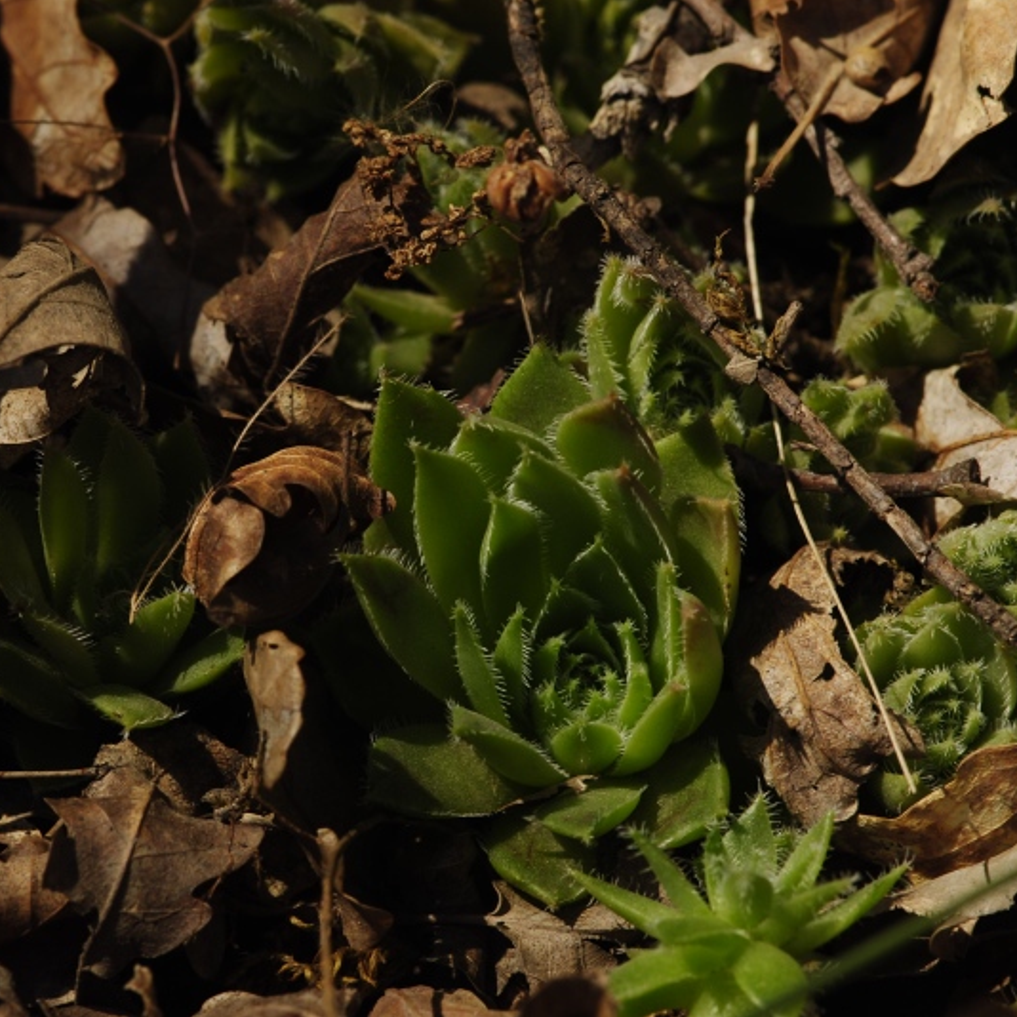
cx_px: 339
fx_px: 5406
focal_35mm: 163
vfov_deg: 10.7
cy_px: 508
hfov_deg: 10.7
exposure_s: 1/320
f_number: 9
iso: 100
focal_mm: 85
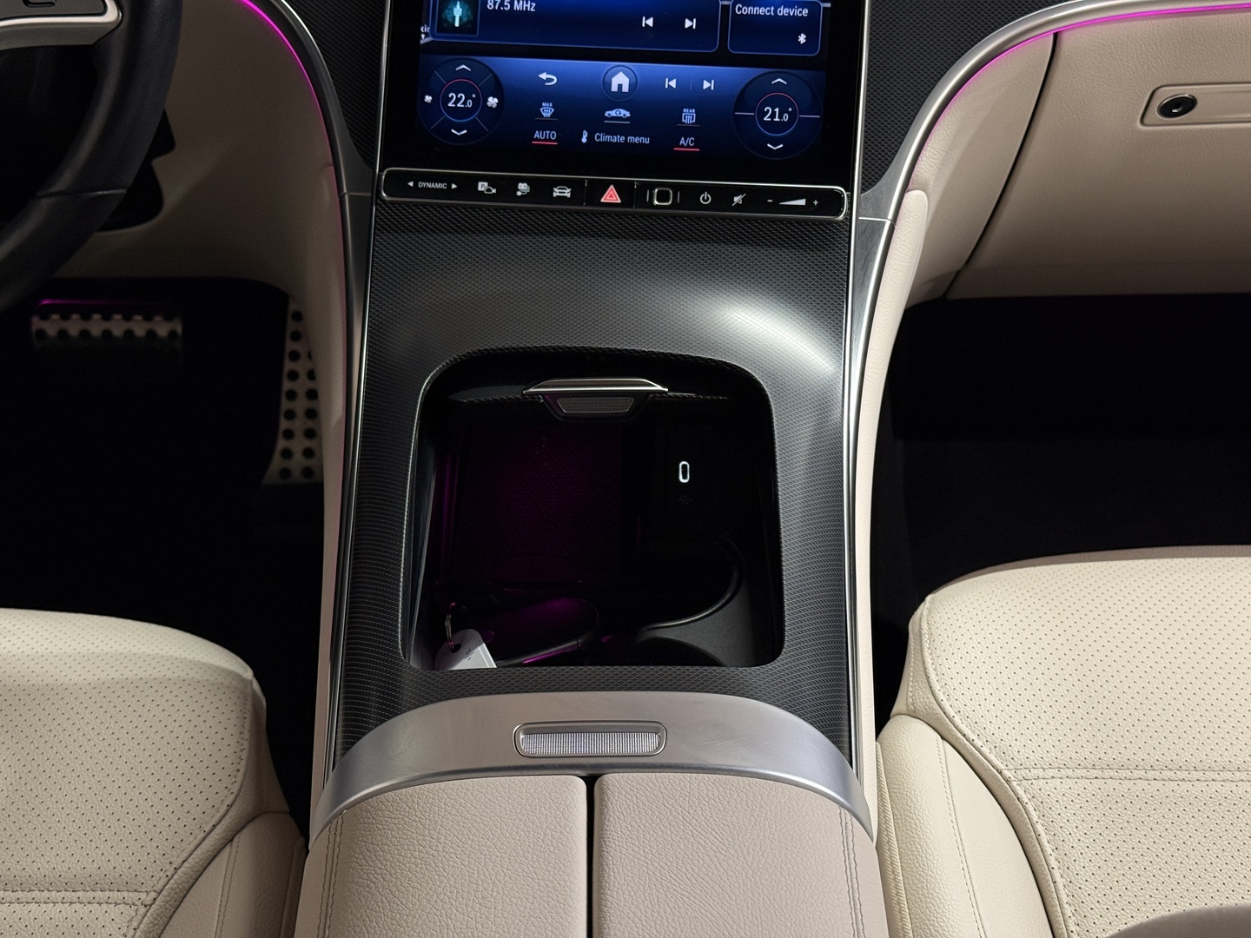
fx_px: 1735
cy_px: 469
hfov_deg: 39.7
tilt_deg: -34.6
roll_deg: +0.7
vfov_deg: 30.3
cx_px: 626
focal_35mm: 48
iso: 125
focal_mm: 6.76
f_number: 1.78
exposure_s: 1/60
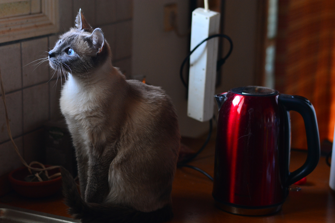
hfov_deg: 27.0
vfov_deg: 18.2
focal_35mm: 75
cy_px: 112
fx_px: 698
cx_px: 168
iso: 400
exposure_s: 1/50
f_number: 2.8
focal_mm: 50
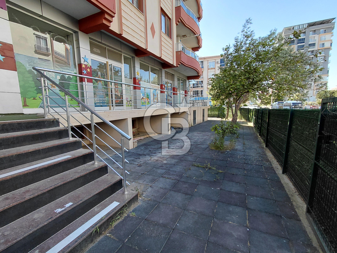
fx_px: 156
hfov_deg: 94.5
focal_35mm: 16
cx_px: 168
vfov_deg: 78.1
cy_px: 126
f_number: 2.2
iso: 40
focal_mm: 1.64
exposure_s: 1/323
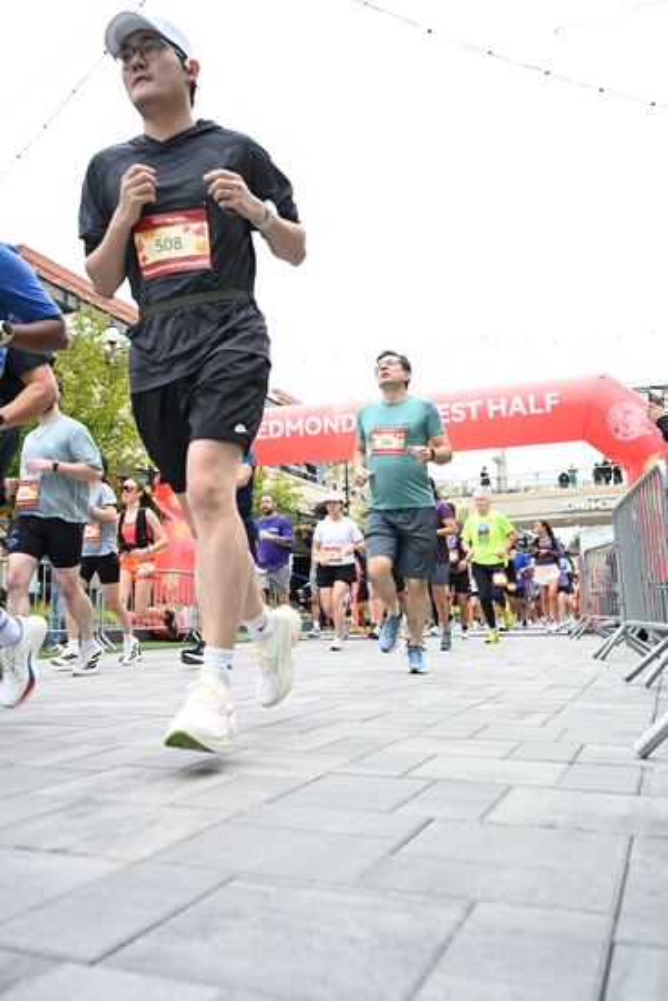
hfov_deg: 43.0
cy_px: 500
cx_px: 334
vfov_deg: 61.1
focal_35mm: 30
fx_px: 848
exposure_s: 1/640
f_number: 4
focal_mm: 30.5
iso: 2000
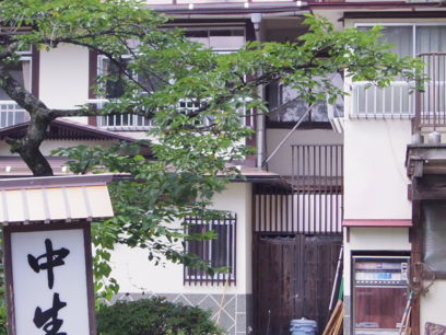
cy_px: 175
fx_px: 1520
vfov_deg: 12.6
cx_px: 121
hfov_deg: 16.6
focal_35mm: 118
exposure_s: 1/400
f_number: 3.2
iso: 250
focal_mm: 8.5
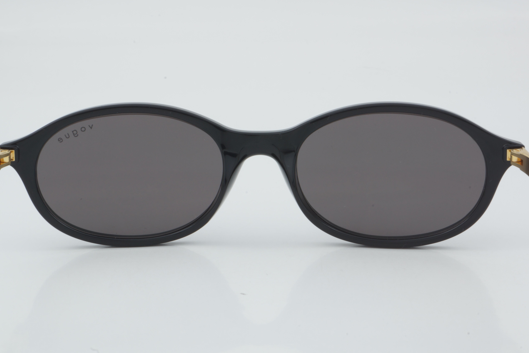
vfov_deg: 16.4
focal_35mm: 84
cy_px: 178
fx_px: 1227
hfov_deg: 24.3
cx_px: 264
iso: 100
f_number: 32
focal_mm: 55
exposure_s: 1/3
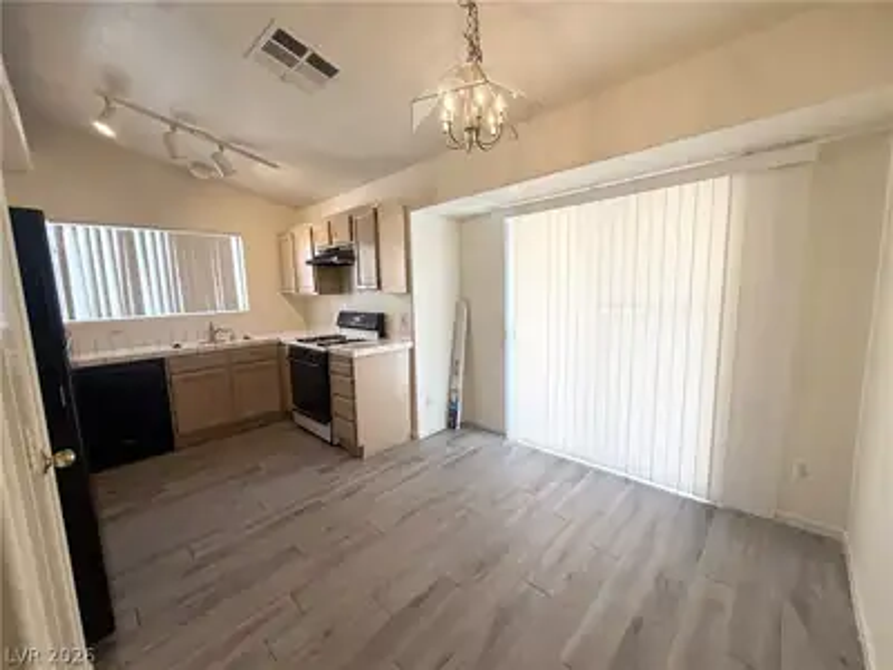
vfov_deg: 85.7
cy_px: 335
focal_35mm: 14
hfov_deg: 102.1
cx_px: 446
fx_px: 361
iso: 80
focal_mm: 2.22
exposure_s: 1/120
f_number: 2.2
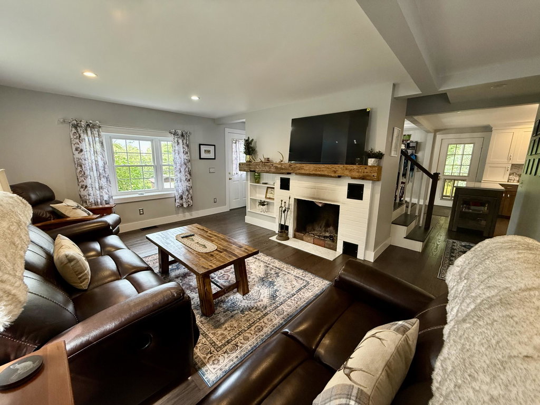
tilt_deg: -11.4
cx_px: 270
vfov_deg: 85.7
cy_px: 202
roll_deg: -0.8
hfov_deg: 102.1
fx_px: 218
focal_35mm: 14
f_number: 2.2
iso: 250
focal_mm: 2.22
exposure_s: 1/120
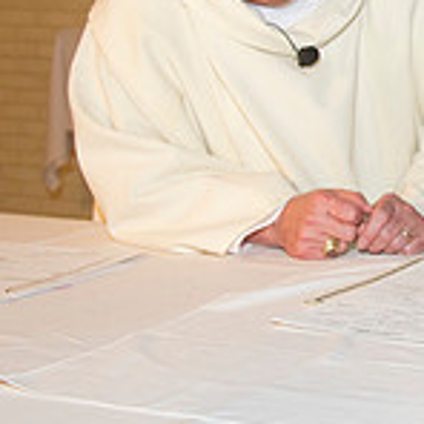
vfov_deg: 16.8
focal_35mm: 103
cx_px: 762
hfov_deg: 14.8
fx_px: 1427
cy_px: 83
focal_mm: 31
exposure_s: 1/160
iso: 1250
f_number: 5
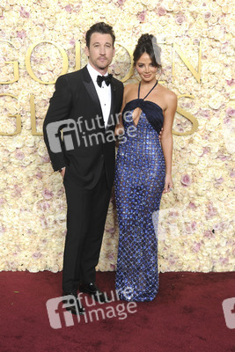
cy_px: 176
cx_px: 118
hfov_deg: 26.0
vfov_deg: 38.2
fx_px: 509
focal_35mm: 52
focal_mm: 52
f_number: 11
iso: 1000
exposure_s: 1/250
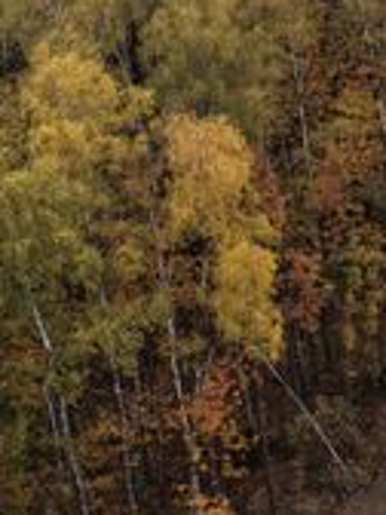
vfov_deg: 17.5
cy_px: 120
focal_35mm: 112
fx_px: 1665
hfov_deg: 10.9
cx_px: 973
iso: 170
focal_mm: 14.45
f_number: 2.8
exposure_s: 1/160
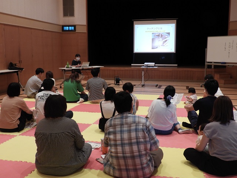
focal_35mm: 40
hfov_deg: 46.8
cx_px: 118
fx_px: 274
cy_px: 89
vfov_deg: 36.0
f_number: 3.8
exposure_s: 1/30
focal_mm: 7.2
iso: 200
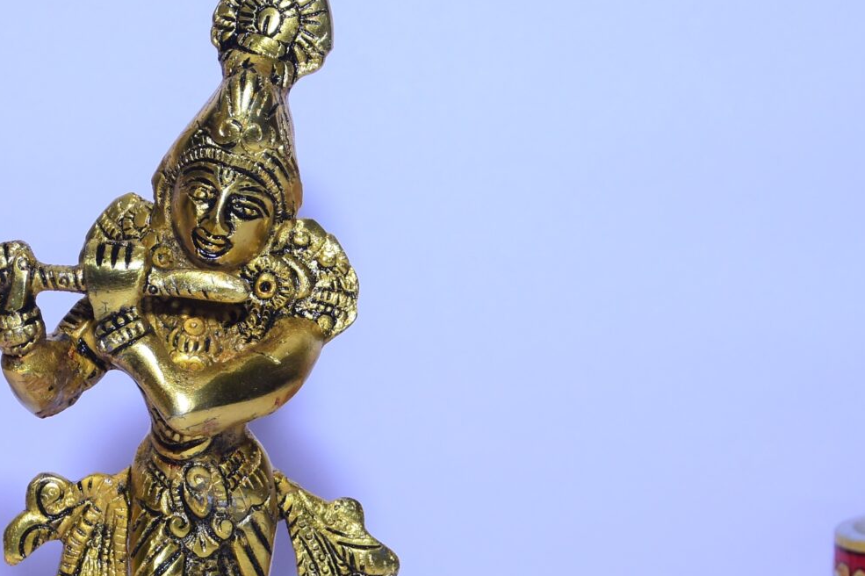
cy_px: 501
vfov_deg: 7.0
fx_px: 4684
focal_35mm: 195
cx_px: 222
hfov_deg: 10.5
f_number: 5
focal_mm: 50
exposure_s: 1/125
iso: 250
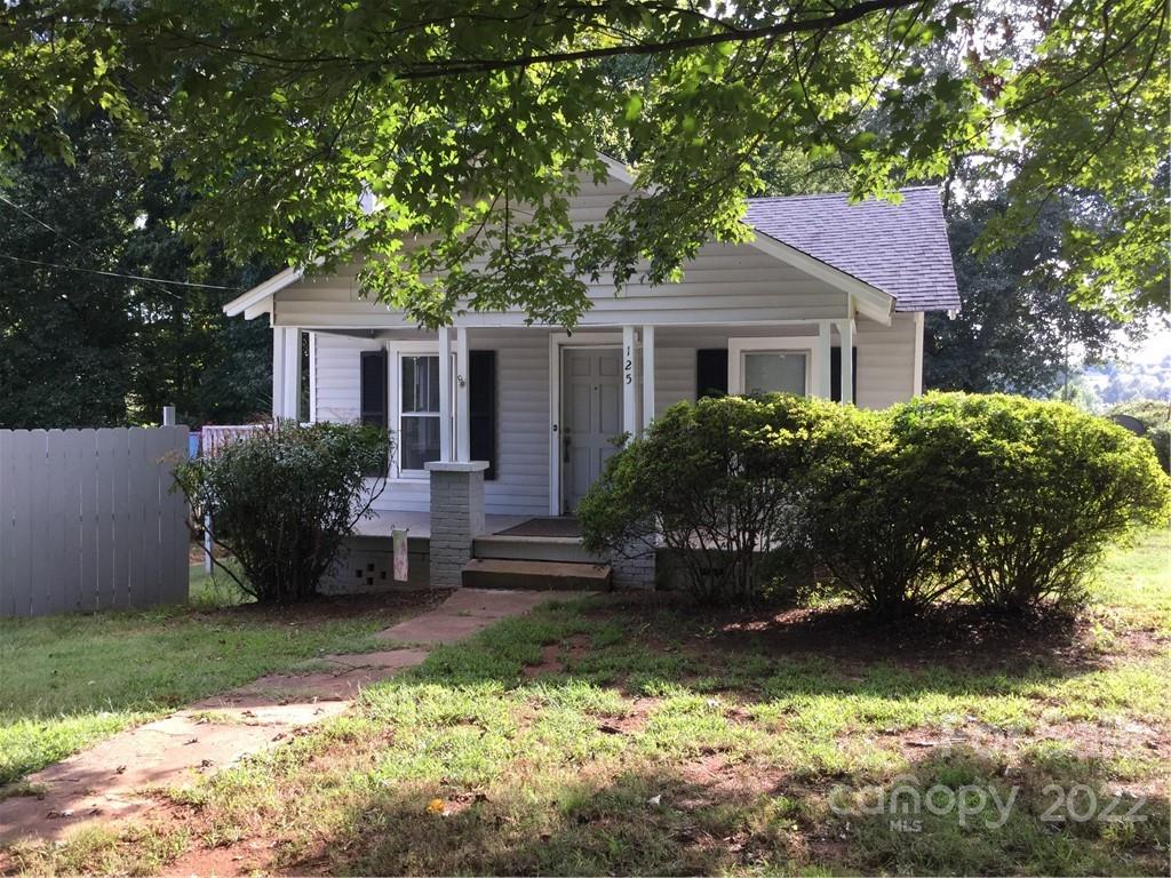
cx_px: 586
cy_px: 439
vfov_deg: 45.4
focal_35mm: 31
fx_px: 1049
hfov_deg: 58.4
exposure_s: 1/120
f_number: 2.4
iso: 40
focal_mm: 3.3
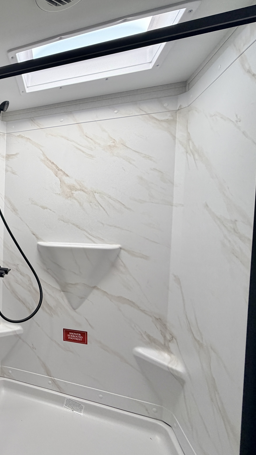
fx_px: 253
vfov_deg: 83.8
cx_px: -50
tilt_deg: -1.0
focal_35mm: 21
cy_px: 232
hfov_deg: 39.2
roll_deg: +0.9
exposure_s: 1/121
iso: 100
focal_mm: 2.22
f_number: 2.2
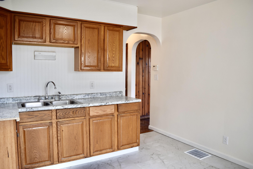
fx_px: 190
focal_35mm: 27
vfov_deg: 47.9
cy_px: 84
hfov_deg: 67.4
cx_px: 126
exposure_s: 1/80
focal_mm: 18
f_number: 4.5
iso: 400
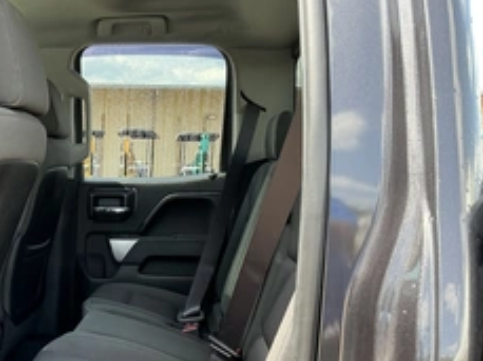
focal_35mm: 49
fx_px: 683
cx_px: 78
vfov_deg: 28.6
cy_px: 312
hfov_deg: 37.2
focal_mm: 3
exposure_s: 1/122
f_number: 1.8
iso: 32
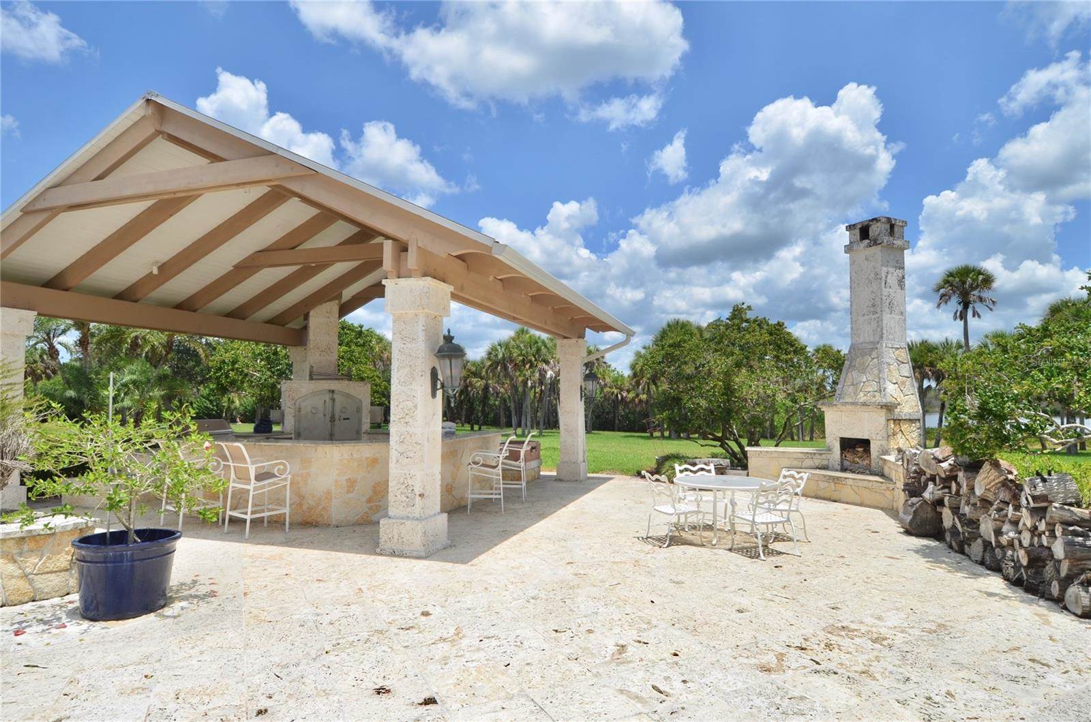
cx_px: 546
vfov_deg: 67.1
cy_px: 361
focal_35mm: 18
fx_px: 544
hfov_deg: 90.1
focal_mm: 12
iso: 100
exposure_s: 1/320
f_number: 9
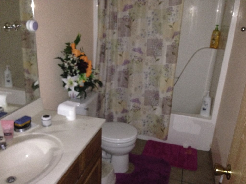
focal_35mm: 33
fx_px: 235
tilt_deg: -18.1
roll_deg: -1.9
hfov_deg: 55.4
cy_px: 92
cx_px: 123
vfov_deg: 42.9
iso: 400
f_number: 2.4
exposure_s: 1/16
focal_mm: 4.12
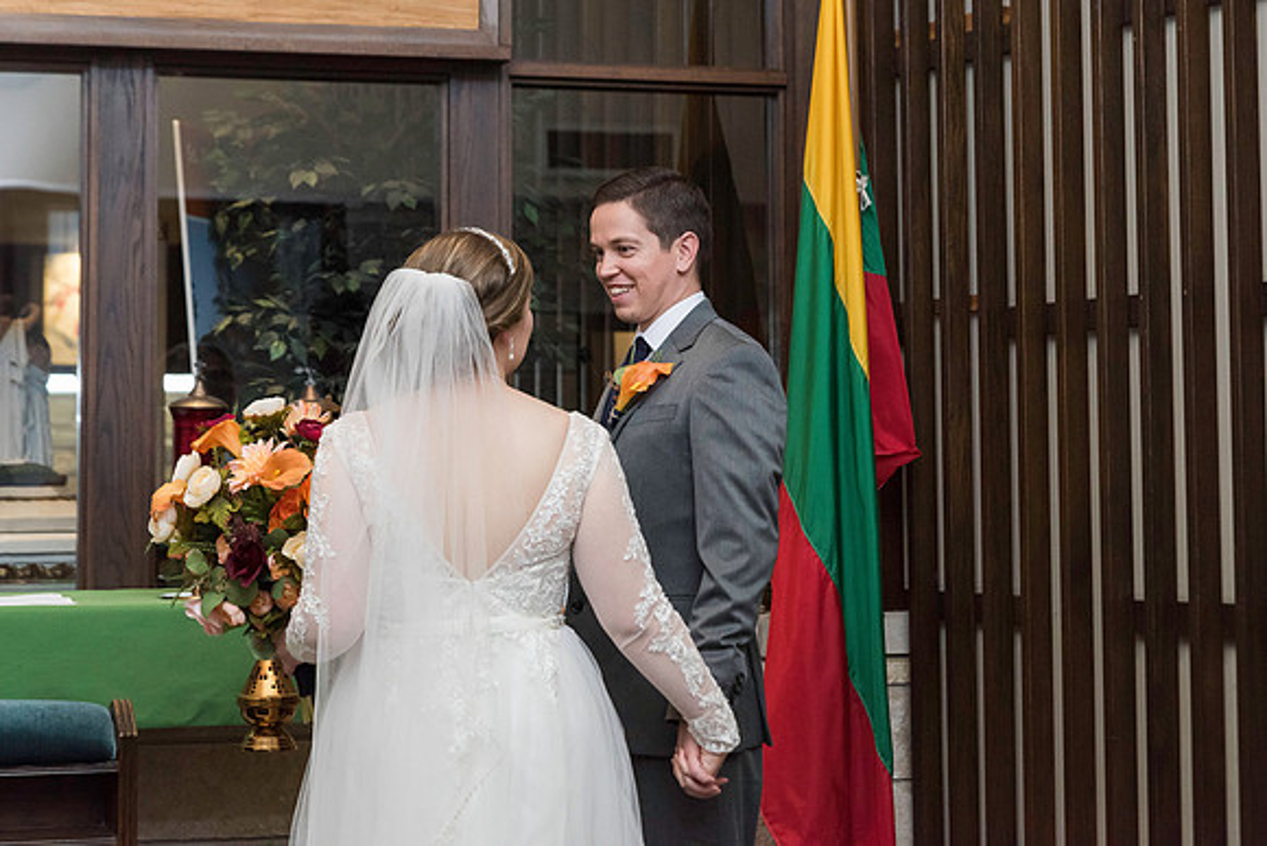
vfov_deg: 17.6
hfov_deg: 26.1
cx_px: 634
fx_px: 2735
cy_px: 340
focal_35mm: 78
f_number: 4.5
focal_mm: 65
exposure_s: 1/160
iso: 1250
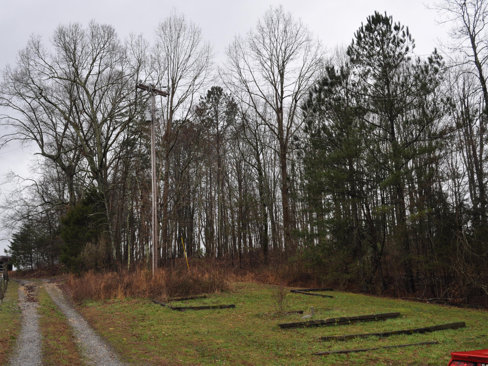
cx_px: 221
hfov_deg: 43.8
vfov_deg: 33.6
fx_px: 606
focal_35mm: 43
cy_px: 183
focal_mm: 26
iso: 200
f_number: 8
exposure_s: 1/200
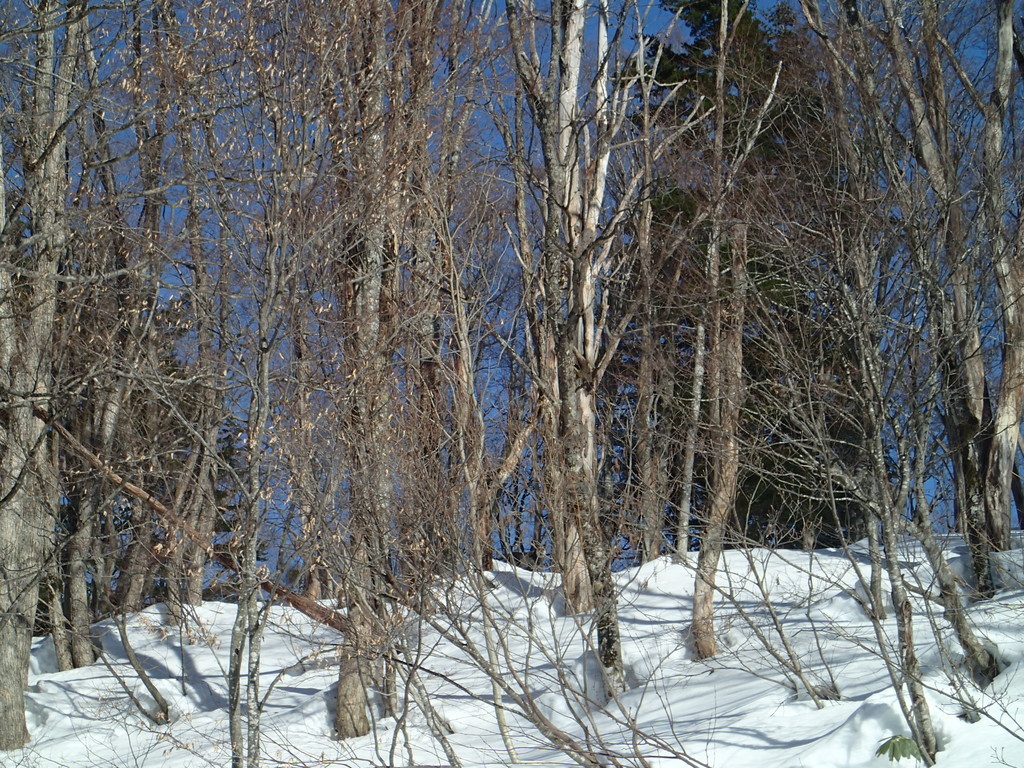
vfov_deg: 14.8
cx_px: 512
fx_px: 2958
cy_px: 384
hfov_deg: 19.6
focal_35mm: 100
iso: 100
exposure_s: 1/500
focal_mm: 18
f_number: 6.3
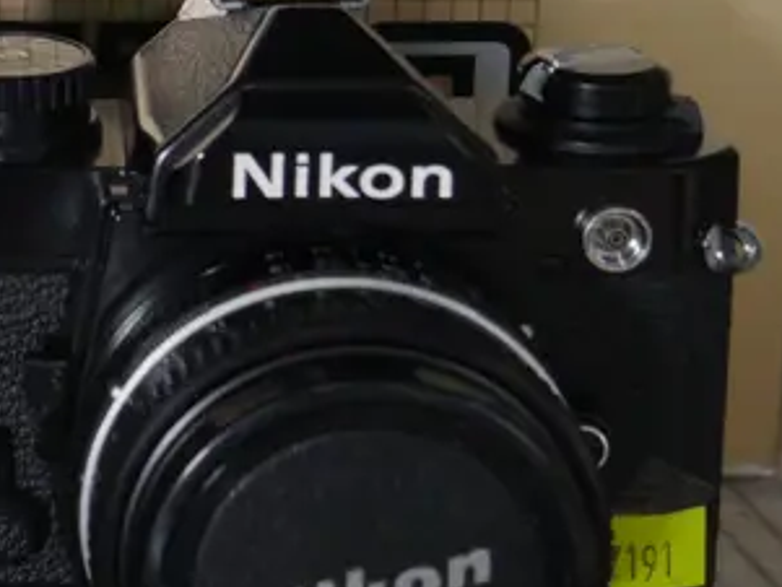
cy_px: -113
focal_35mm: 136
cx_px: -470
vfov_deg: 10.7
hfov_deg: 13.5
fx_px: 3074
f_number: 4.5
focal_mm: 20
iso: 2000
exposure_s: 1/60
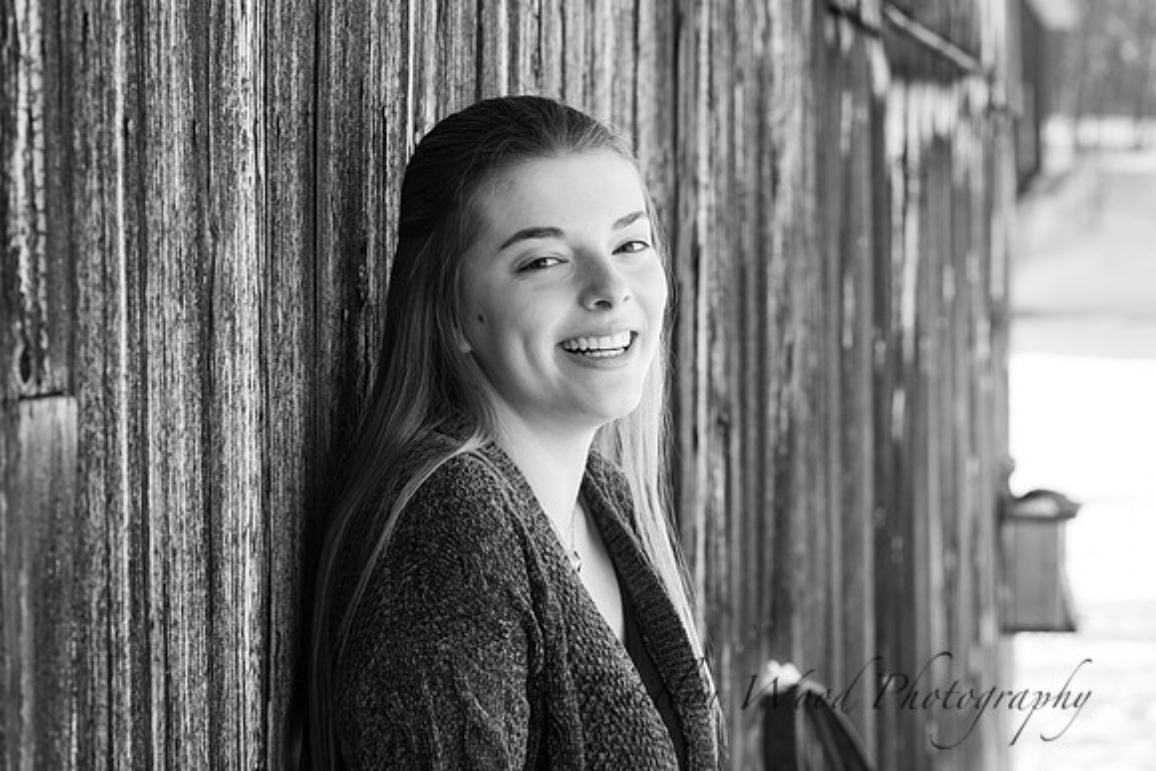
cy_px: 386
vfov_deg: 12.5
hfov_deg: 18.6
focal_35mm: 110
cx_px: 578
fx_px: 3533
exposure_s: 1/200
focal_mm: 110
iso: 400
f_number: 8
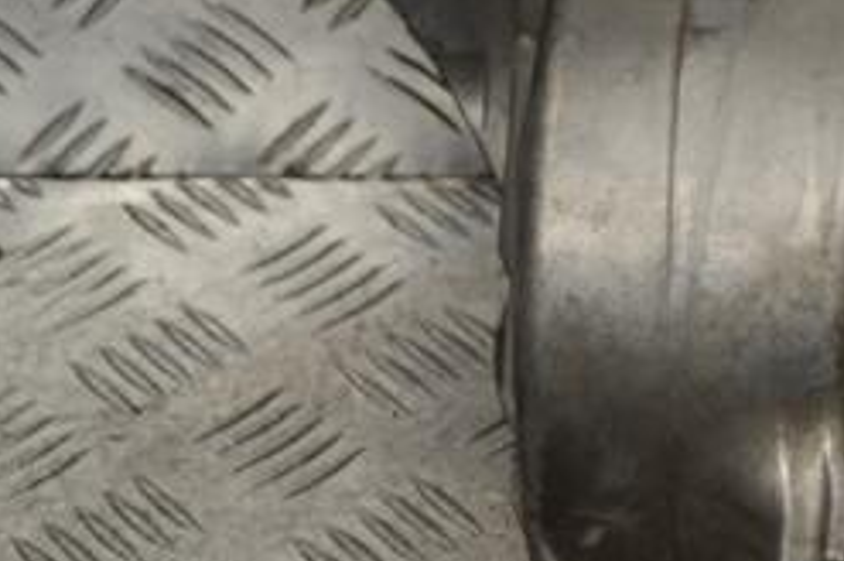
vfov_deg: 9.3
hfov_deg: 13.7
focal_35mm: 146
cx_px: 1008
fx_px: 3418
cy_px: 96
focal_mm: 40
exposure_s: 1/30
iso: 100
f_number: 5.3
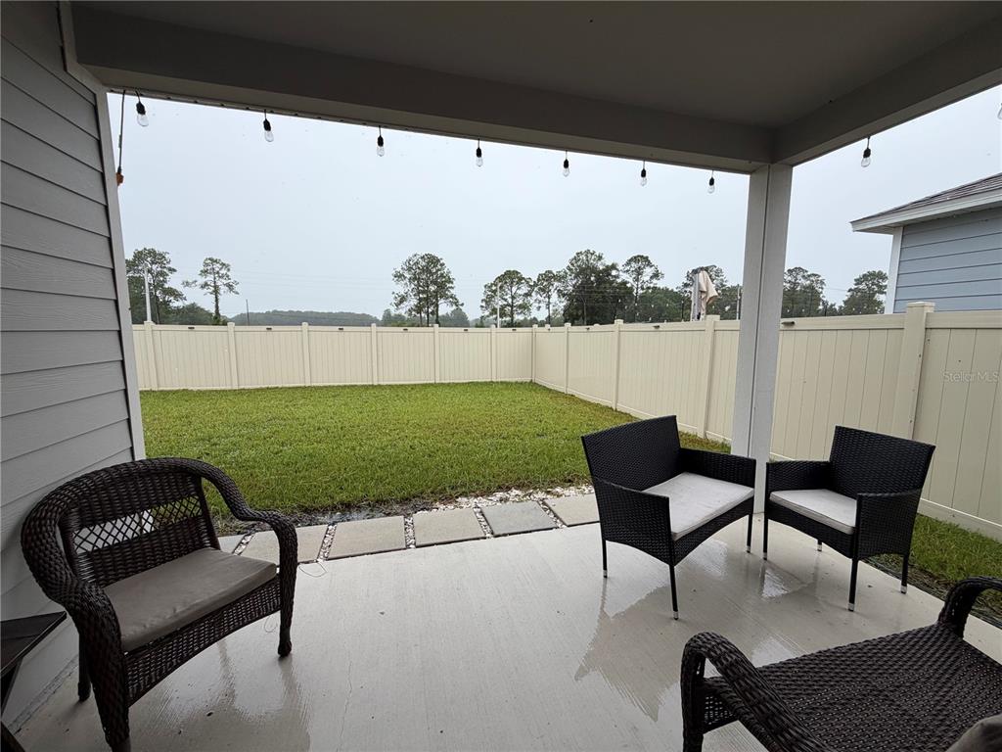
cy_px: 376
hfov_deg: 102.1
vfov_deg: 85.7
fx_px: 405
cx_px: 501
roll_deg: +0.5
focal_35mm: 14
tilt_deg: -6.4
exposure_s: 1/510
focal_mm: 2.22
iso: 40
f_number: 2.2
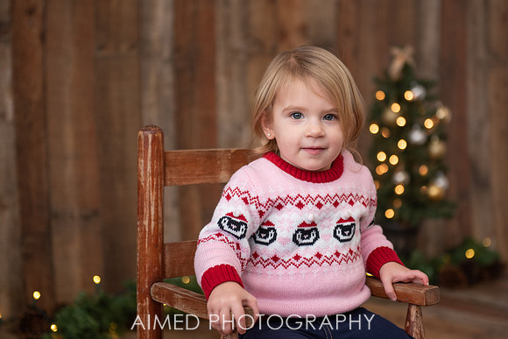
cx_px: 280
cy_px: 169
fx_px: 1176
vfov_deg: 16.4
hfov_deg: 24.4
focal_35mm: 83
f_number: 2.8
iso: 500
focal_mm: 70
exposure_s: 1/200
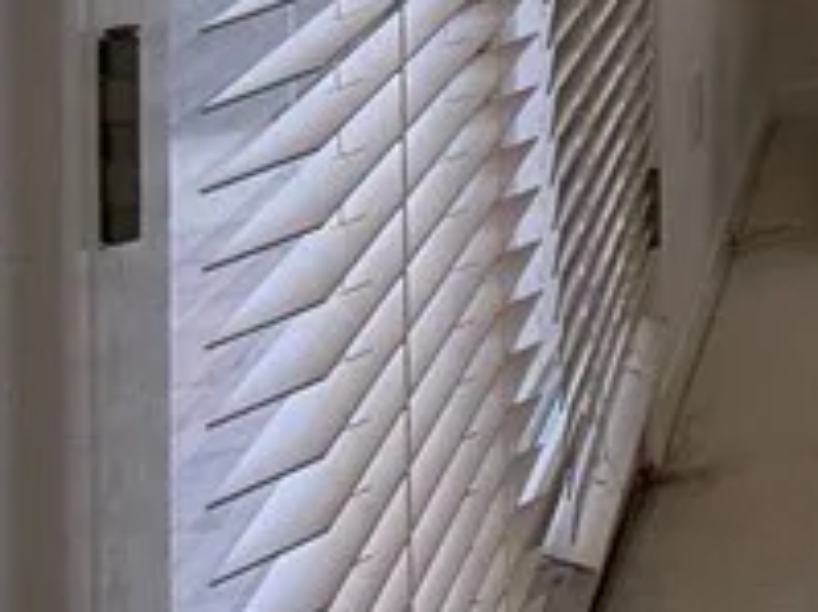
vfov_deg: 17.2
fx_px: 1700
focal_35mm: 72
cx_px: 1973
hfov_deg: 15.1
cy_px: -439
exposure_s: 1/154
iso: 64
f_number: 2.2
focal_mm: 2.22
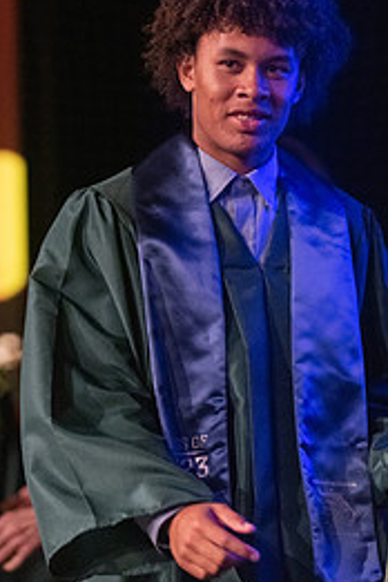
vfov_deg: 9.7
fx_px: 3427
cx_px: 205
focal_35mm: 212
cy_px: 205
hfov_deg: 6.5
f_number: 2.8
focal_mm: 123
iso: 16000
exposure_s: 1/1000
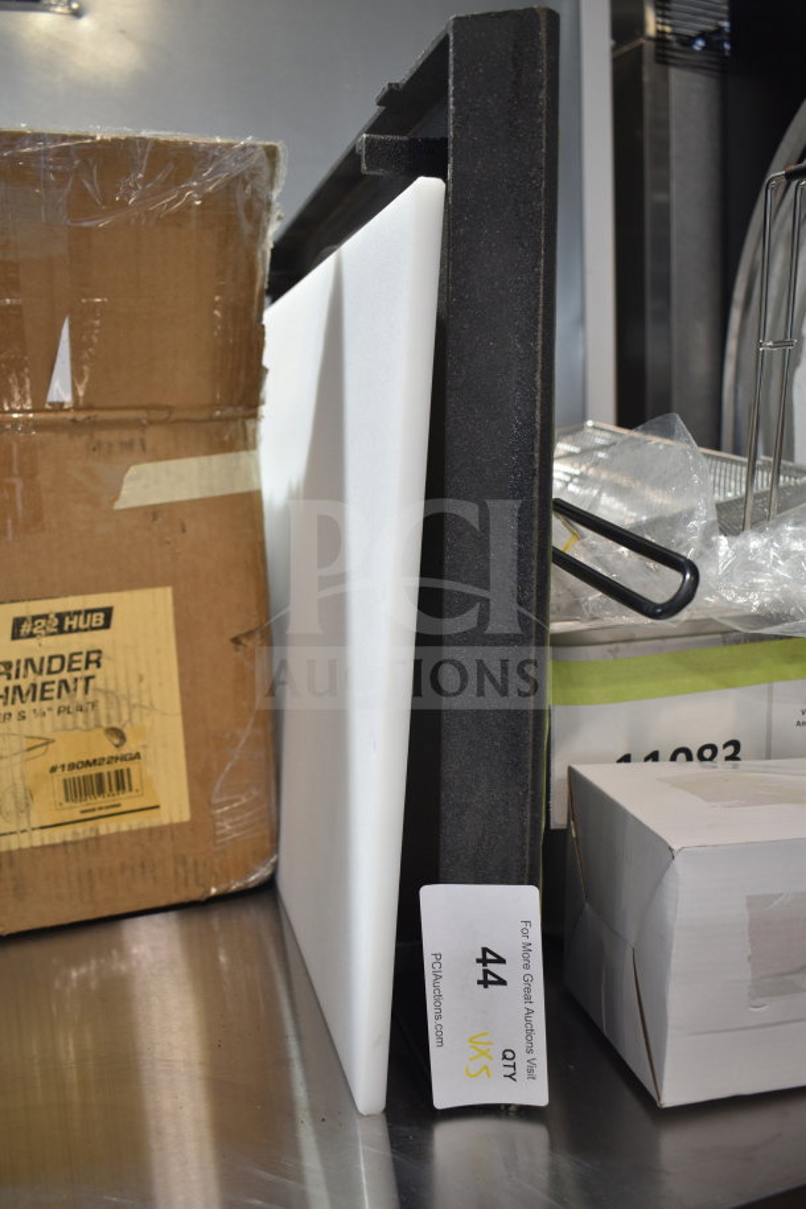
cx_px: 403
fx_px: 1058
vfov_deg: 59.5
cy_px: 604
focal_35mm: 32
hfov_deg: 41.7
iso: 200
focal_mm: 21
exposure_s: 1/50
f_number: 3.8
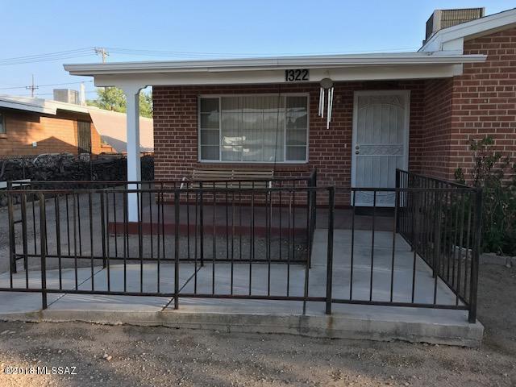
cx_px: 258
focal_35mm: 28
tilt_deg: -4.5
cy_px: 194
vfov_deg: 49.7
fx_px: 417
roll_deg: -0.1
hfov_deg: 63.4
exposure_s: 1/791
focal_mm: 3.99
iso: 20
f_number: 1.8
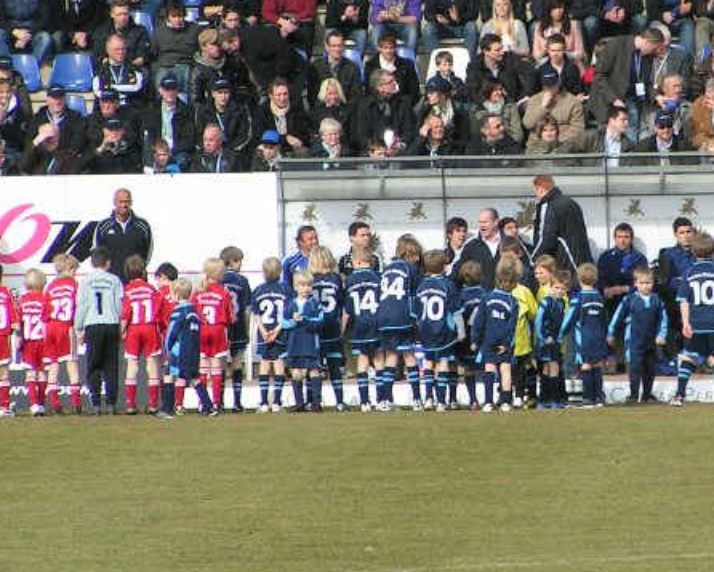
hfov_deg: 4.3
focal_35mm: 453
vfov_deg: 3.4
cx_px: 544
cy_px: 114
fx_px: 9575
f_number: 4.5
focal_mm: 39.6
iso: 50
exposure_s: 1/400
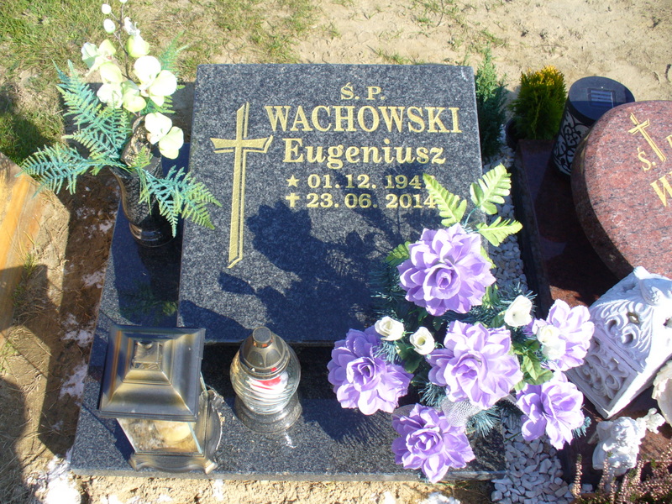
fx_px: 718
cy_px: 252
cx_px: 336
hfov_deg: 50.1
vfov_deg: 38.7
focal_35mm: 37
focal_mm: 6.1
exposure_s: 1/160
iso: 80
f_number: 5.6
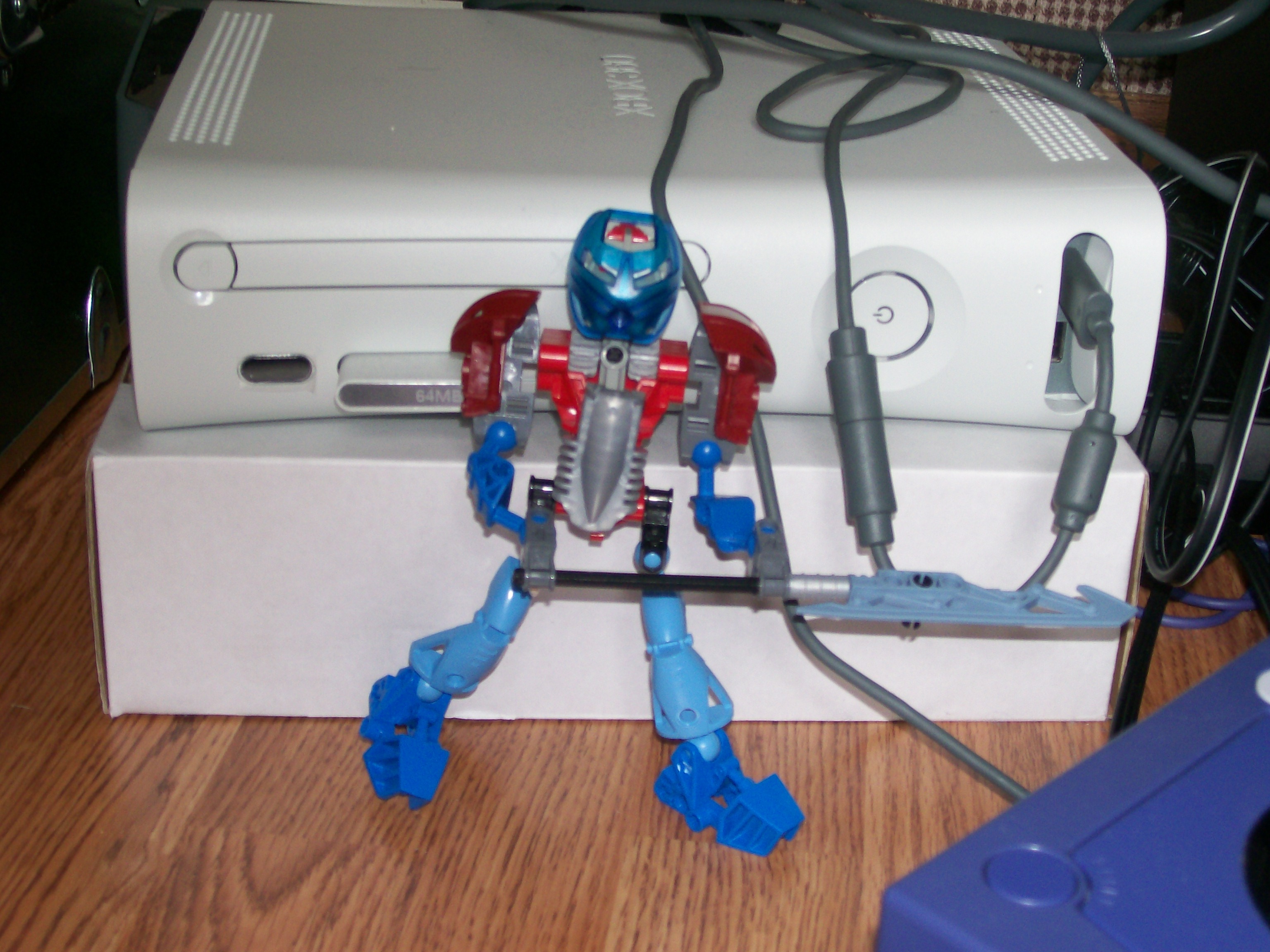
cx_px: 635
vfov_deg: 26.1
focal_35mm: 56
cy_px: 476
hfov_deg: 34.3
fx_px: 2055
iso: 80
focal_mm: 9.4
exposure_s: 1/59.1
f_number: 3.4
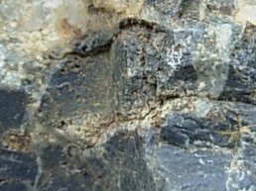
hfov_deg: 13.0
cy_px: 63
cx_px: 214
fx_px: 1116
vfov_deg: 9.8
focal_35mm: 151
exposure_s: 1/197
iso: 50
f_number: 2.9
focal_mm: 6.3
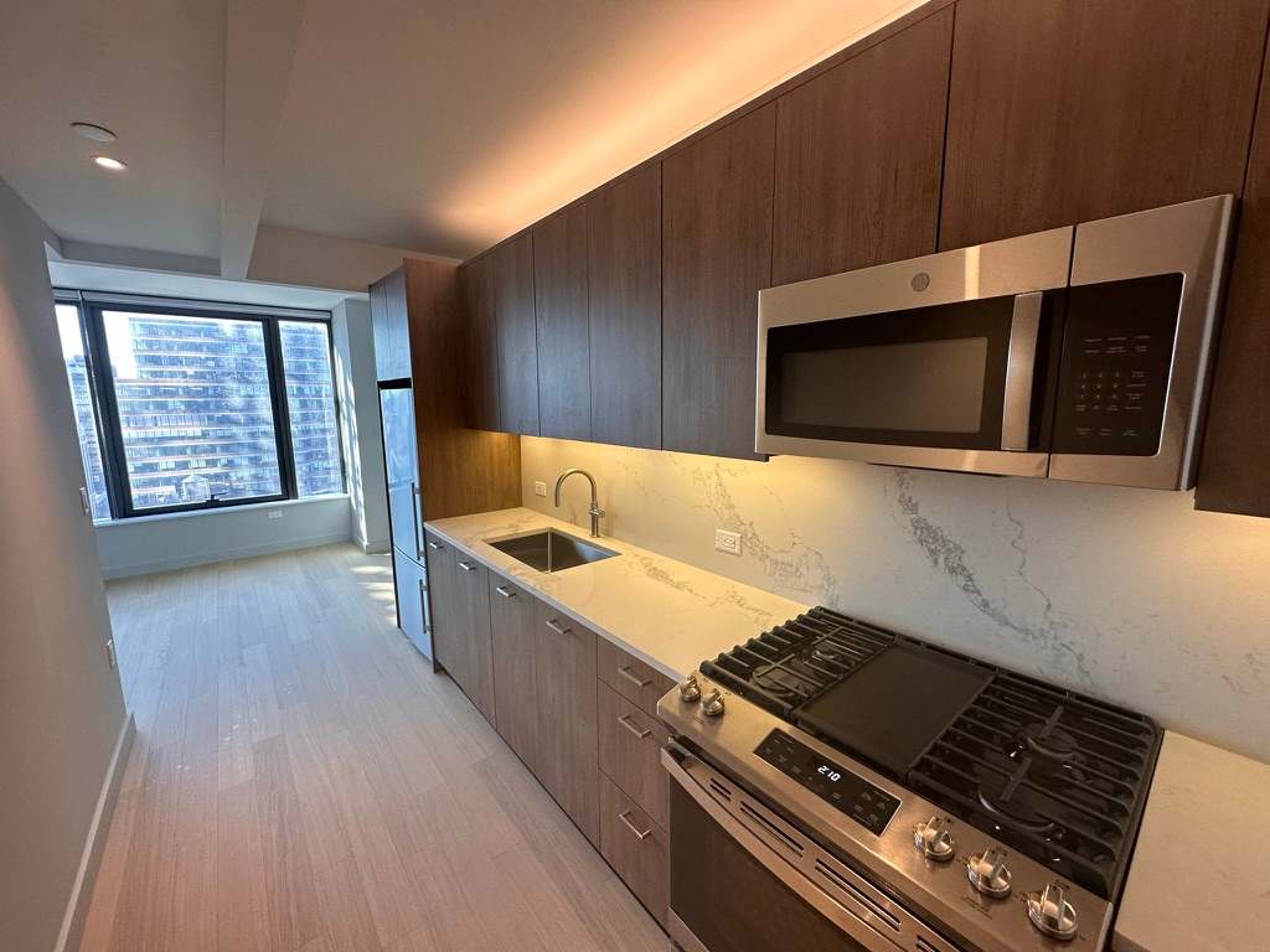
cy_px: 476
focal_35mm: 14
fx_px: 514
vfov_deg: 85.7
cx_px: 635
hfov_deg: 102.1
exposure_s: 1/120
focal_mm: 2.22
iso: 125
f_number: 2.2
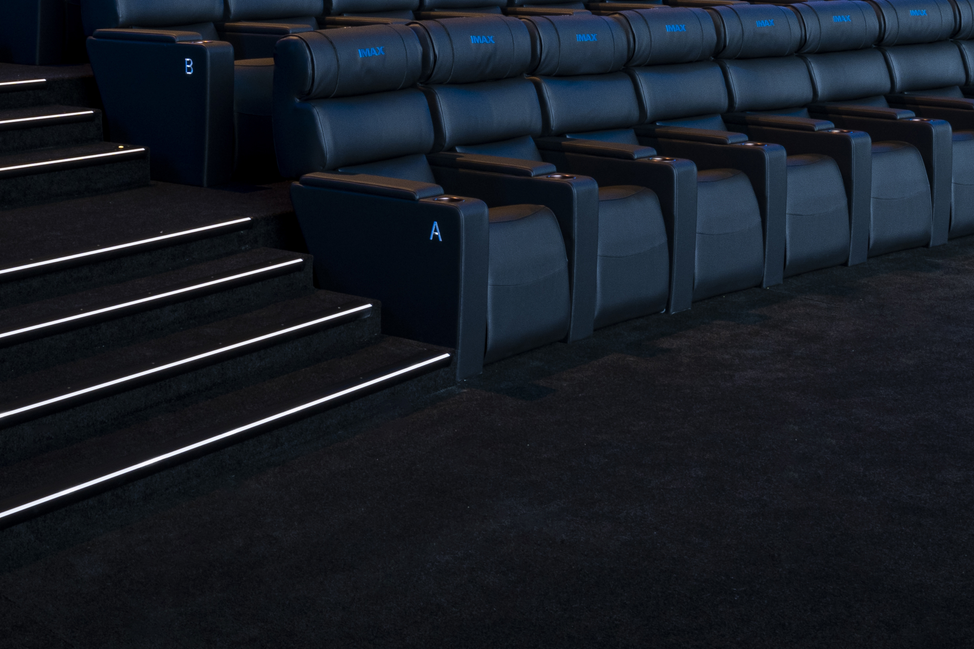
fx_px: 1650
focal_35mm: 61
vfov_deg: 21.1
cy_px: -75
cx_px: 232
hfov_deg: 32.2
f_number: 16
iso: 50
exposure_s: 25
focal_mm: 16
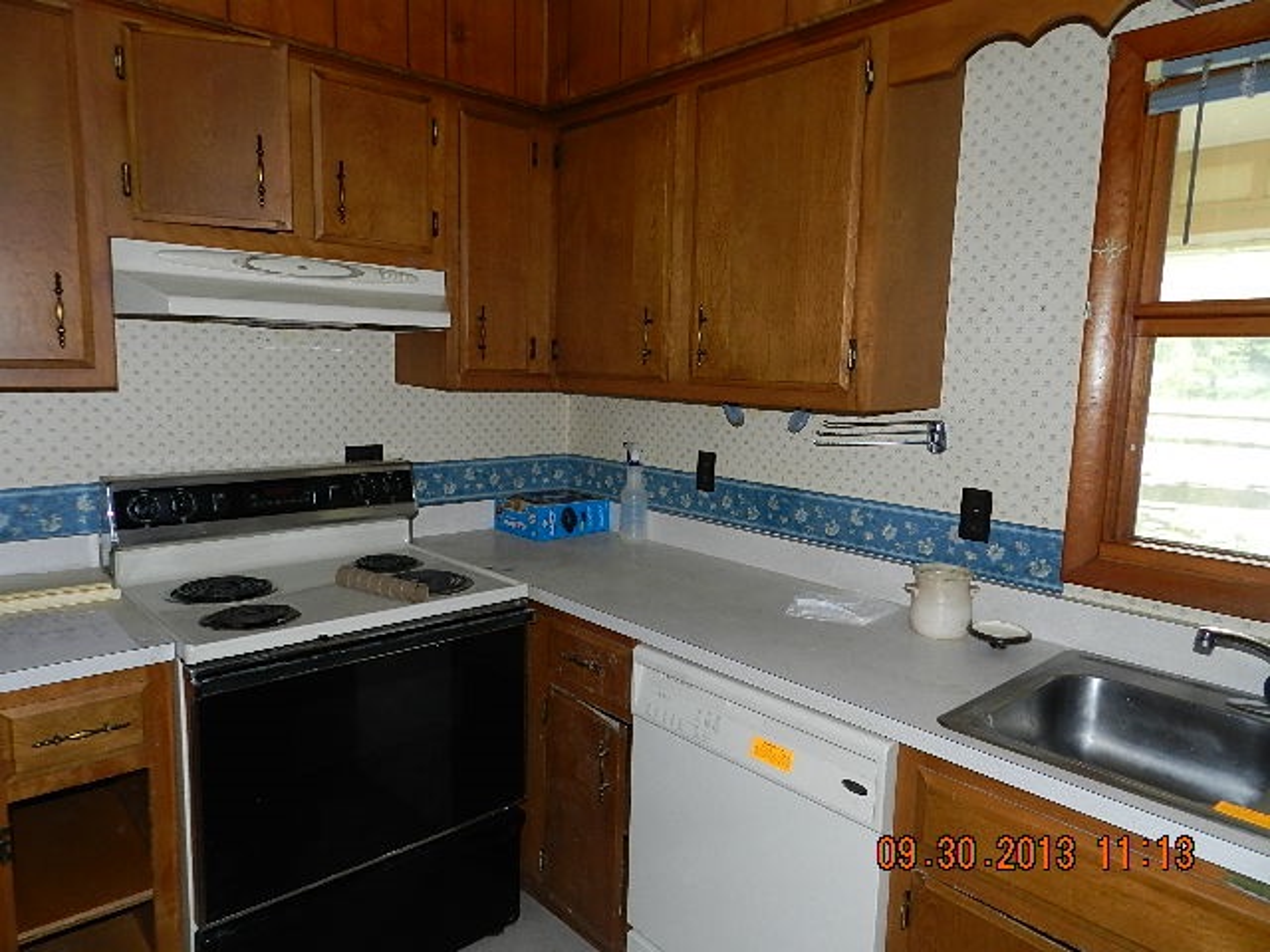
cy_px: 476
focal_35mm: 23
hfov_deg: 73.9
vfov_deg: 58.9
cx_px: 635
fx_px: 844
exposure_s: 1/30
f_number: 3.4
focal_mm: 4
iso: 200
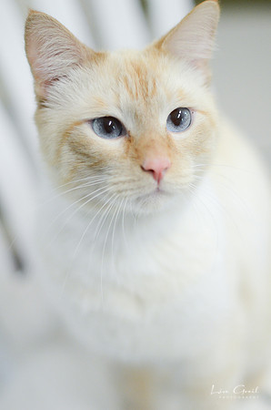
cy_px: 205
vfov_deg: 27.0
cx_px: 136
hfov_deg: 18.1
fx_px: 851
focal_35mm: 75
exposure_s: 1/800
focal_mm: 50
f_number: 1.8
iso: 1600
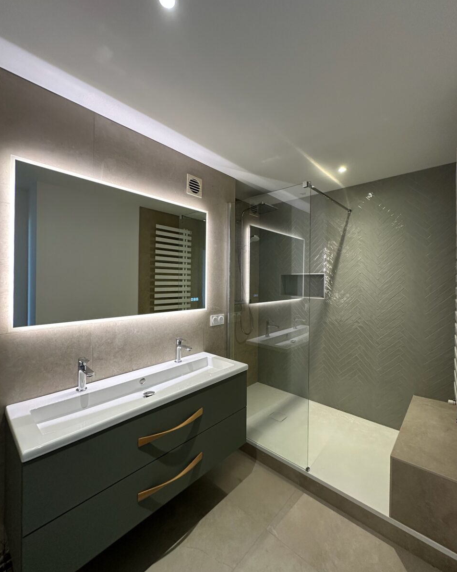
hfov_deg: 84.0
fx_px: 254
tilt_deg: +0.9
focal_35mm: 15
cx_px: 233
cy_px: 280
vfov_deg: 96.8
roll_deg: -1.3
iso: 125
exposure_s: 1/50
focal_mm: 2.22
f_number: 2.2
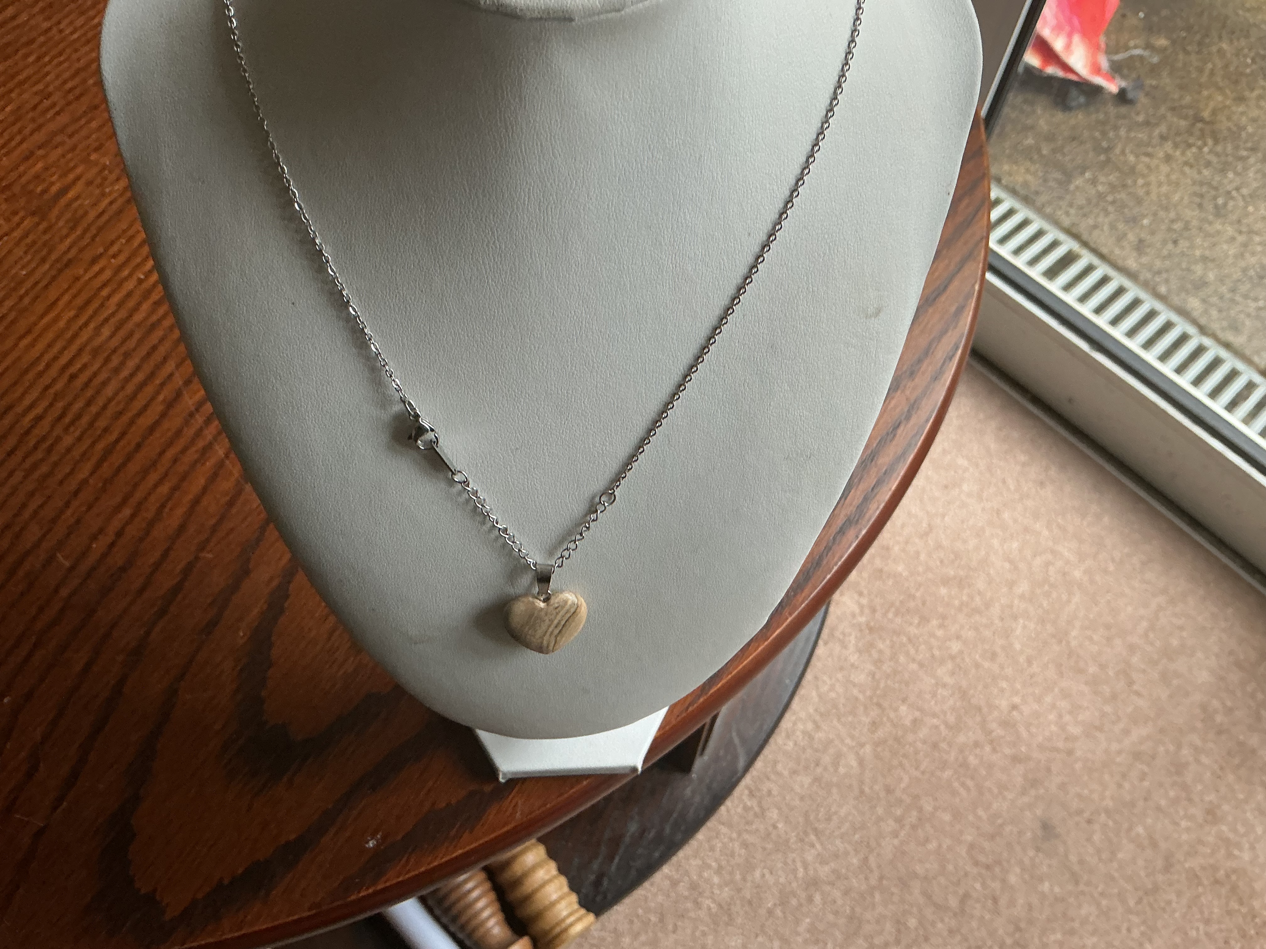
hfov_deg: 61.7
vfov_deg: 48.2
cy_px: 474
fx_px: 1061
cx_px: 633
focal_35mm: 29
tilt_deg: -60.7
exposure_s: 1/50
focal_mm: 3
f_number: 1.8
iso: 125
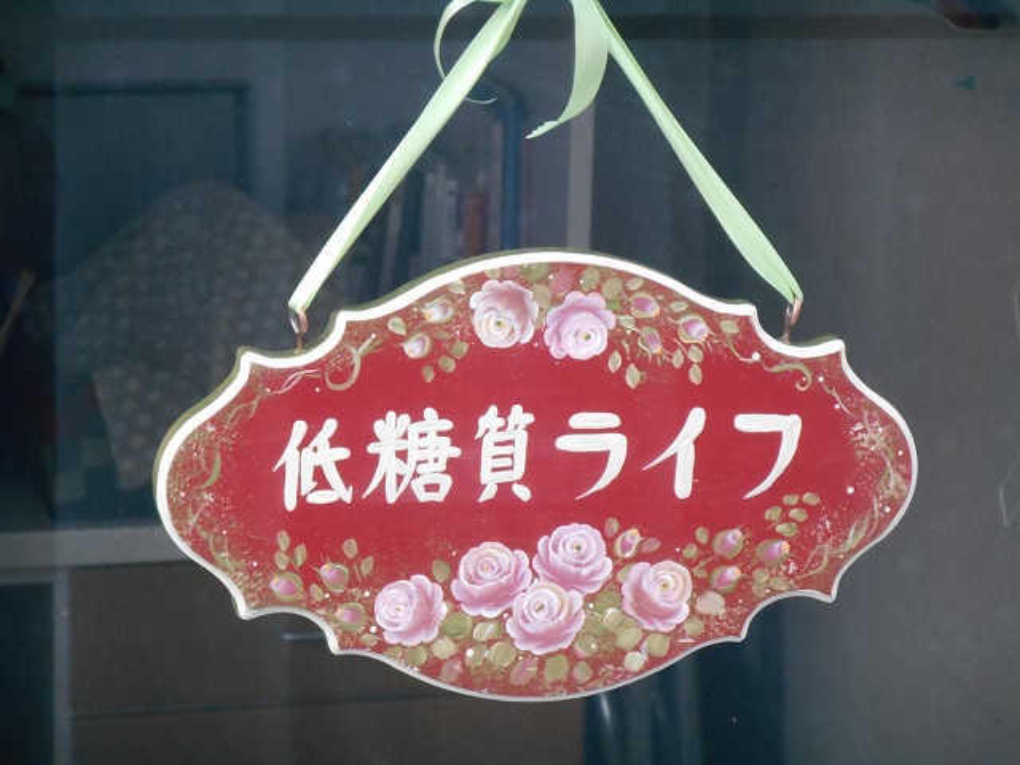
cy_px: 382
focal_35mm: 158
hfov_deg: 12.5
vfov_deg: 9.4
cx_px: 510
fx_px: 4656
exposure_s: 1/50
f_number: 6
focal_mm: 28.3
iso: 800
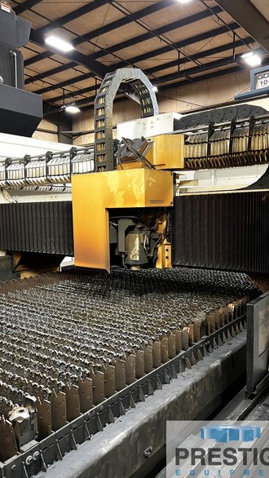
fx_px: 367
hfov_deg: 40.2
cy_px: 242
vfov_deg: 66.0
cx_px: 125
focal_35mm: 29
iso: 400
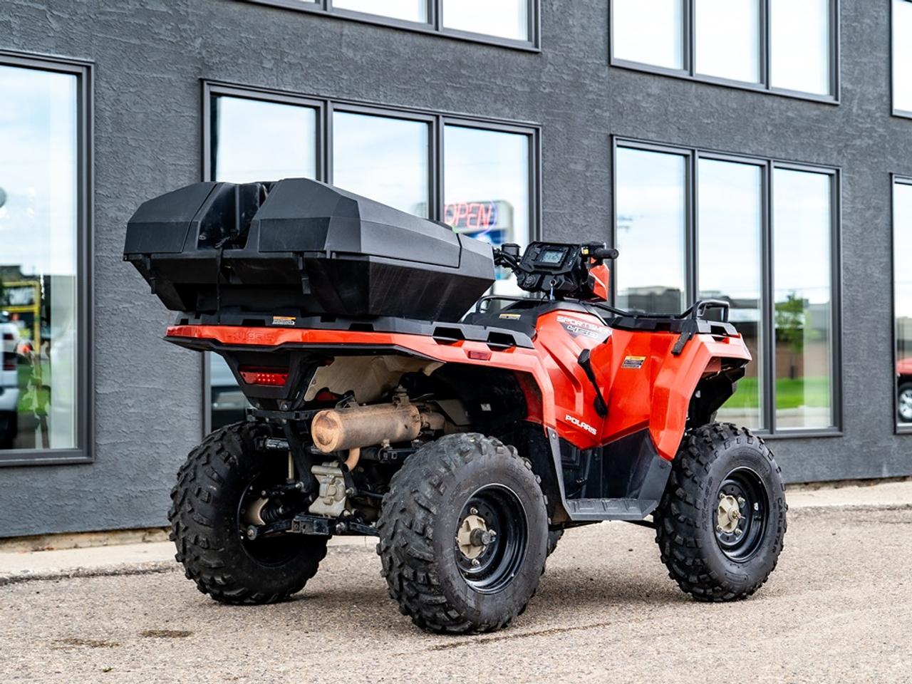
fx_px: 1961
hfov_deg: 26.2
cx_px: 483
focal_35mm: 74
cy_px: 342
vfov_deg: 19.8
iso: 160
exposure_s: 1/160
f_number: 4
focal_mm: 58
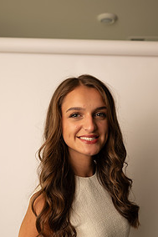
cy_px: 167
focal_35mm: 38
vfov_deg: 49.4
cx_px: 79
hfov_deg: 35.0
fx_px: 250
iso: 100
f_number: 3.2
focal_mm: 24
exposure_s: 1/160
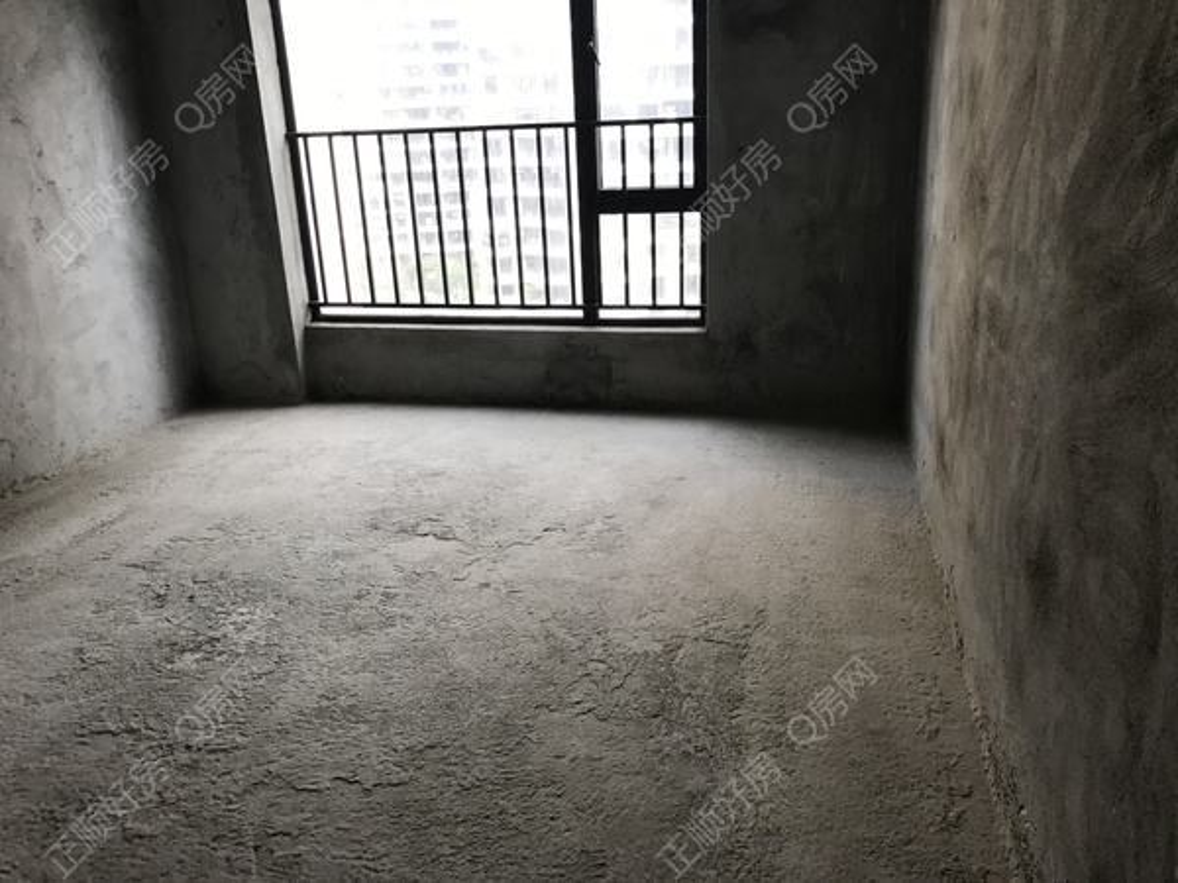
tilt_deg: -19.0
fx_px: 953
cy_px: 442
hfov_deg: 63.4
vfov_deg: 49.7
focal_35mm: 28
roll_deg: +3.2
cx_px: 589
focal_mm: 3.99
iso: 25
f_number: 1.8
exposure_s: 1/100
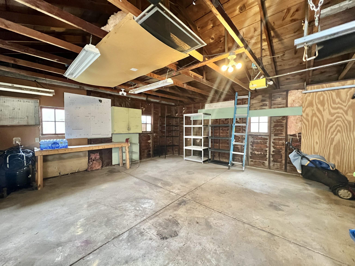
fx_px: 133
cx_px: 178
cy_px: 133
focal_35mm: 13
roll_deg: +0.9
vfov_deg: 89.9
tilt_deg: -2.8
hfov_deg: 106.2
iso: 1000
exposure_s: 1/60
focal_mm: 1.57
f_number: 1.8
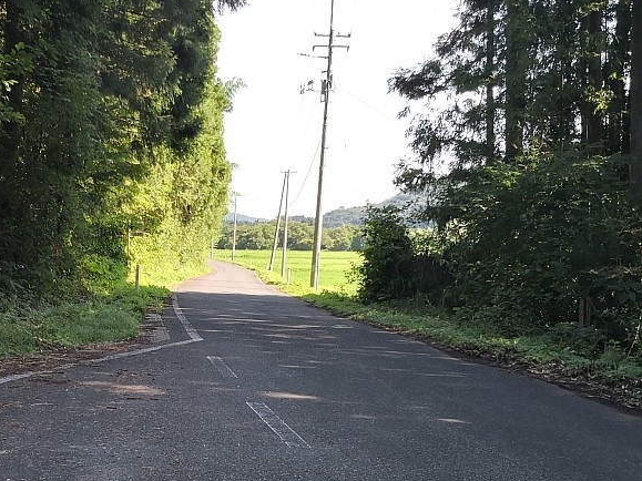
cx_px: 173
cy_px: 327
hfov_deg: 33.8
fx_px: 1038
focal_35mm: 56
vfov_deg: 25.9
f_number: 1.6
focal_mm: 3.95
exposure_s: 1/899
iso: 100
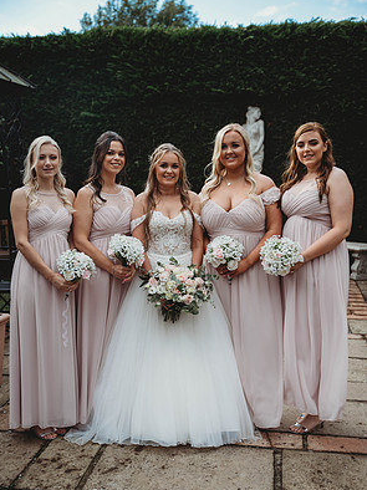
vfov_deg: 42.0
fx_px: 637
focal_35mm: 45
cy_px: 274
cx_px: 182
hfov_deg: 32.1
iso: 100
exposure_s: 1/400
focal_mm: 41
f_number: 2.8
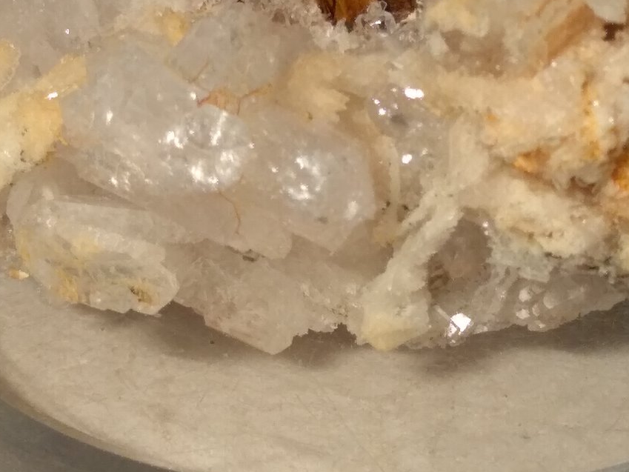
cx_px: 362
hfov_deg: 38.8
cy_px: 82
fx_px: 890
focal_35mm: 49
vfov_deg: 28.9
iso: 173
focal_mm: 3.54
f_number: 2
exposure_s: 1/33.3
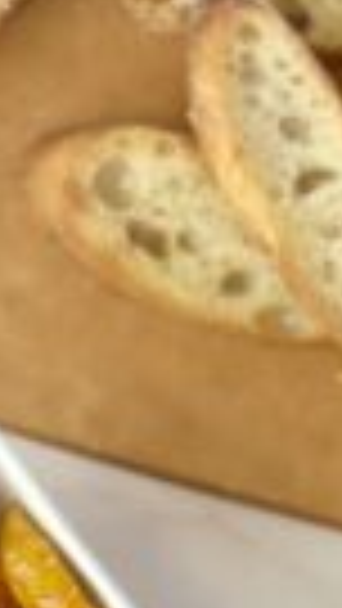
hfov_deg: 6.3
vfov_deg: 11.2
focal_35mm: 193
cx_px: 7
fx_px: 3110
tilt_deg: -80.9
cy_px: 378
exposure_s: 1/489
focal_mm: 6.86
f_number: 1.78
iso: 80
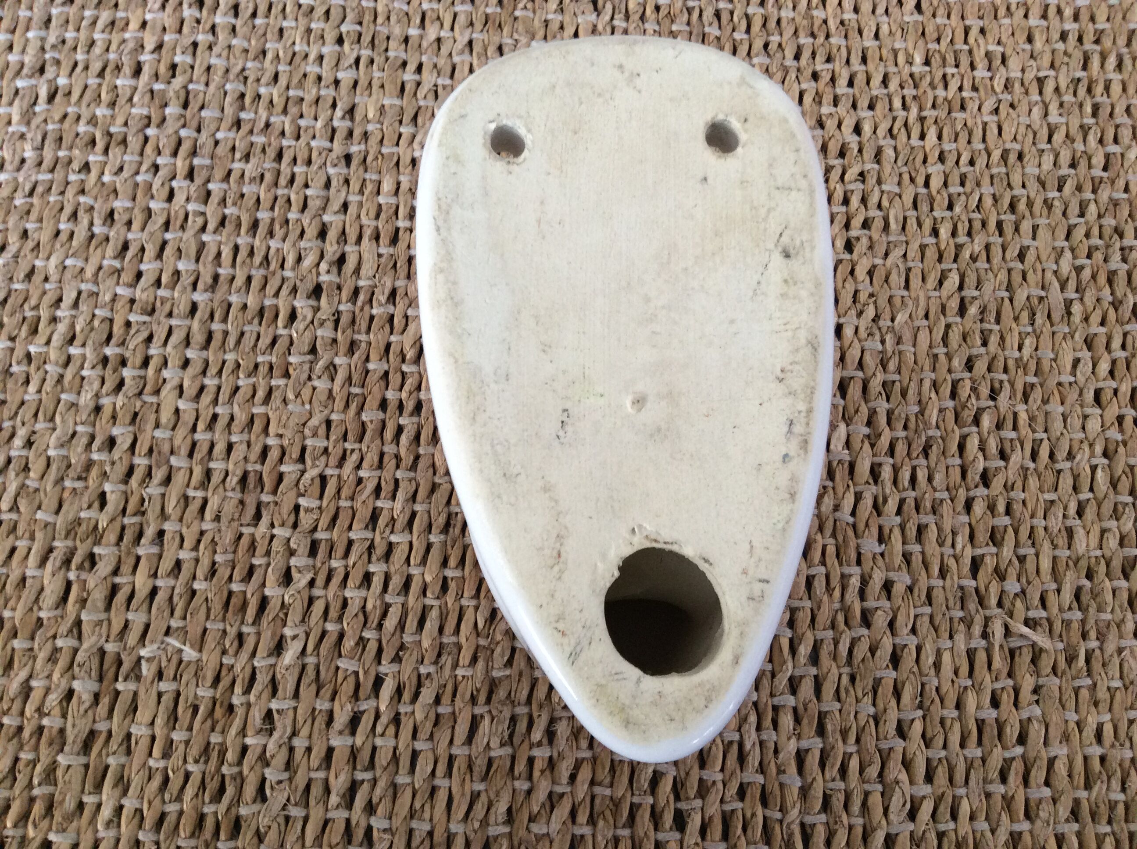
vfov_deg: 44.1
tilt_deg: -69.9
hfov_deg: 56.9
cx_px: 568
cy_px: 424
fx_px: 1050
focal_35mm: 32
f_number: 2.4
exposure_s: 1/25
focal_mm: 3.3
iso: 100
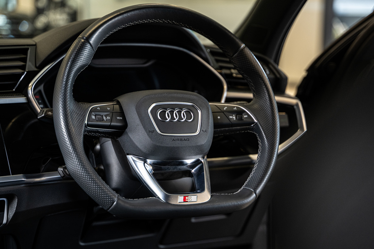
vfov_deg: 21.2
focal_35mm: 64
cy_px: 124
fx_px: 665
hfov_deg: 31.4
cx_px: 187
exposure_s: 1/160
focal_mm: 64
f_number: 2.8
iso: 1600
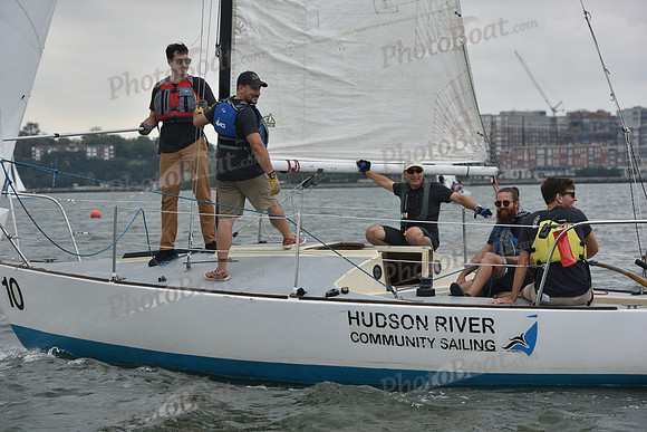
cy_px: 216
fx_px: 1762
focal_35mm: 98
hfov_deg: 20.8
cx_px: 324
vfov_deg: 14.0
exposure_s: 1/1250
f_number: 5.6
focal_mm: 98
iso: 320
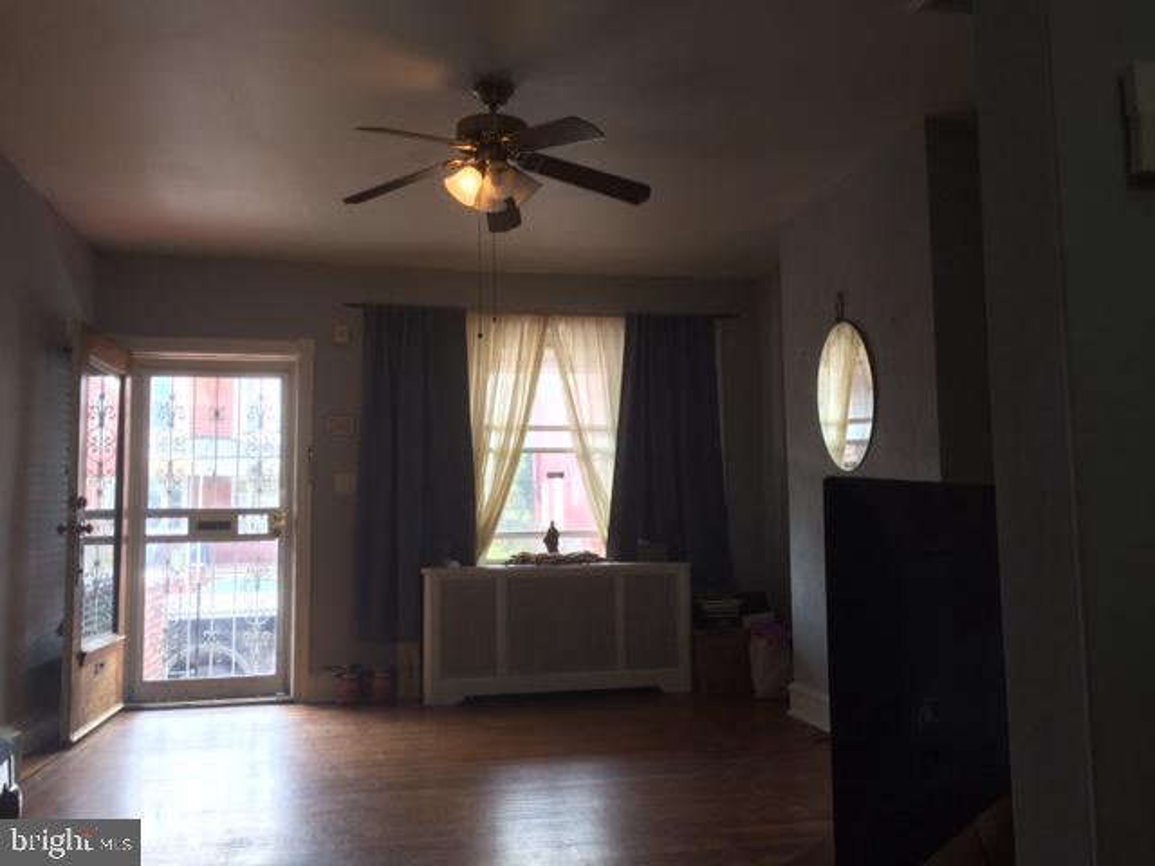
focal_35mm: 29
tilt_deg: +4.2
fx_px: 968
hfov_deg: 61.7
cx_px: 578
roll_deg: -0.5
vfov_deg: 48.2
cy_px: 433
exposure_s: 1/60
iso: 50
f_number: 2.2
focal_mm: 4.15
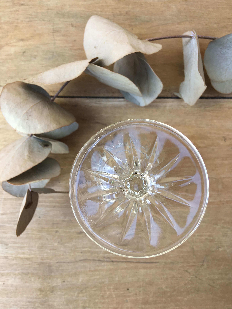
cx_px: 116
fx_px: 259
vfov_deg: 61.7
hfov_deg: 48.2
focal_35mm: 29
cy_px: 154
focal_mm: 4.15
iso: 25
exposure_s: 1/122
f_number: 2.2
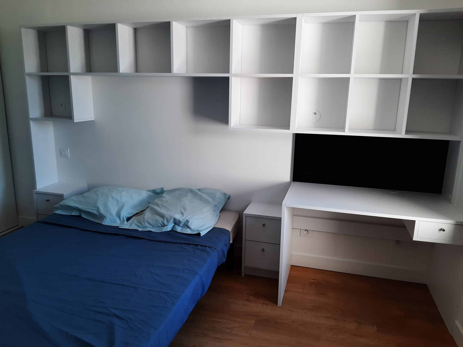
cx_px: 232
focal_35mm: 26
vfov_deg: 53.1
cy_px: 174
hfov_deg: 67.3
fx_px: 348
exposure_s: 1/130
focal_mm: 3.93
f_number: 1.7
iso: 40
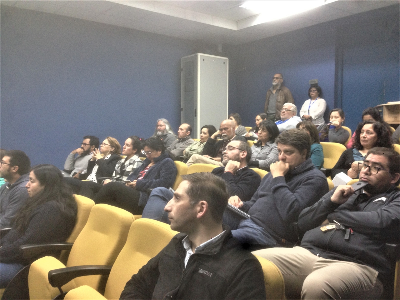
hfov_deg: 55.4
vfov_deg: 42.9
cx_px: 200
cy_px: 150
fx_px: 381
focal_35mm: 33
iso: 160
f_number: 2.4
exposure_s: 1/20
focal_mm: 4.12
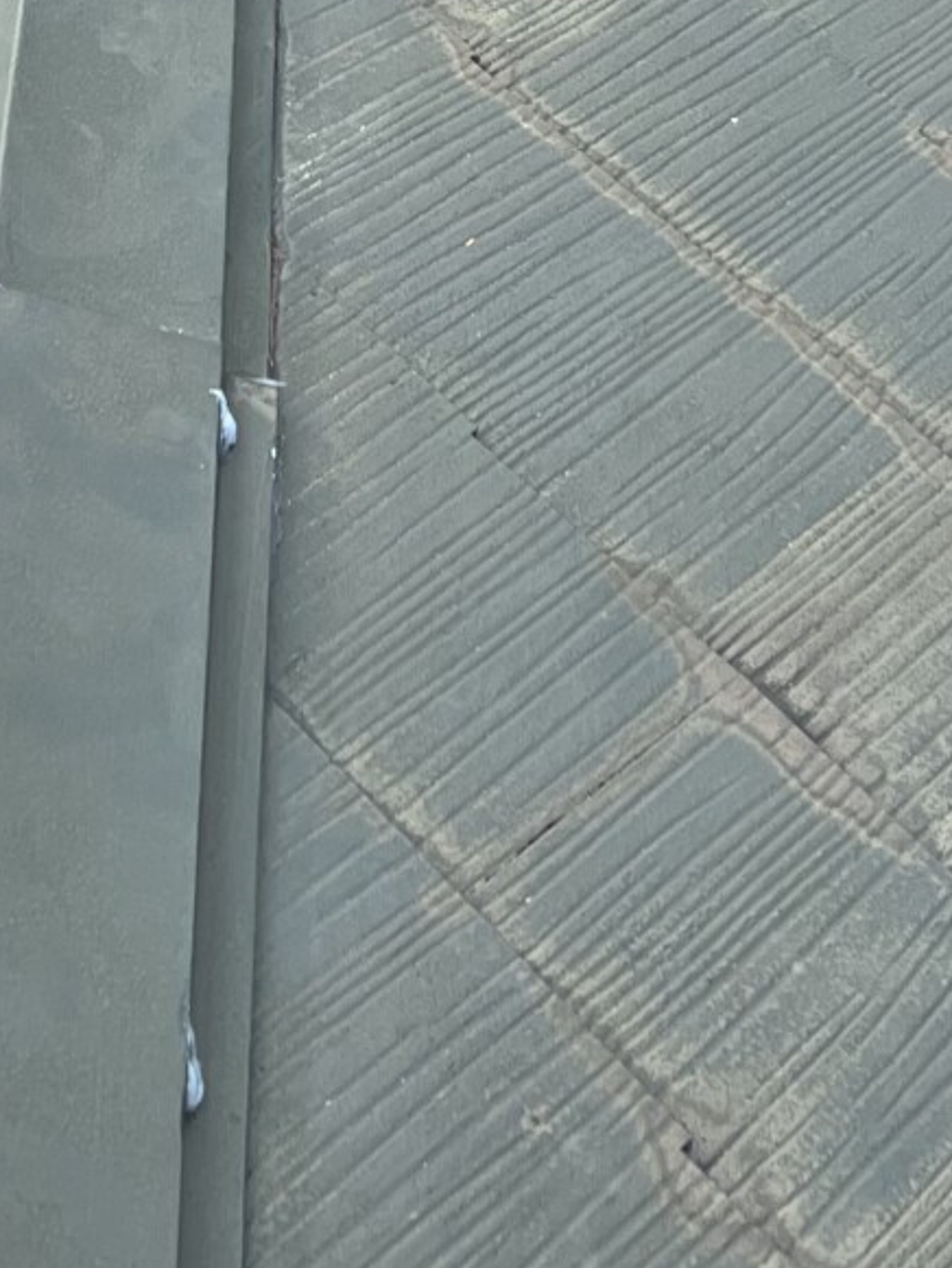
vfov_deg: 18.0
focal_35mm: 97
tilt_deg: -49.9
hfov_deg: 15.1
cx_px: 142
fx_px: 3556
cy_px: -635
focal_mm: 5.7
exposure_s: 1/1311
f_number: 1.5
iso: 50
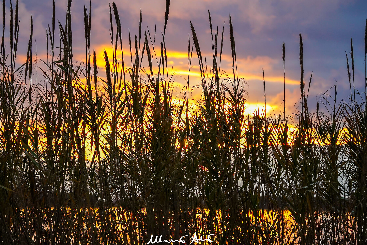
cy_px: 111
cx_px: 172
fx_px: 2702
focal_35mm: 265
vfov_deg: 5.2
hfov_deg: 7.8
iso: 1250
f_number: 5.6
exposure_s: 1/400
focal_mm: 200
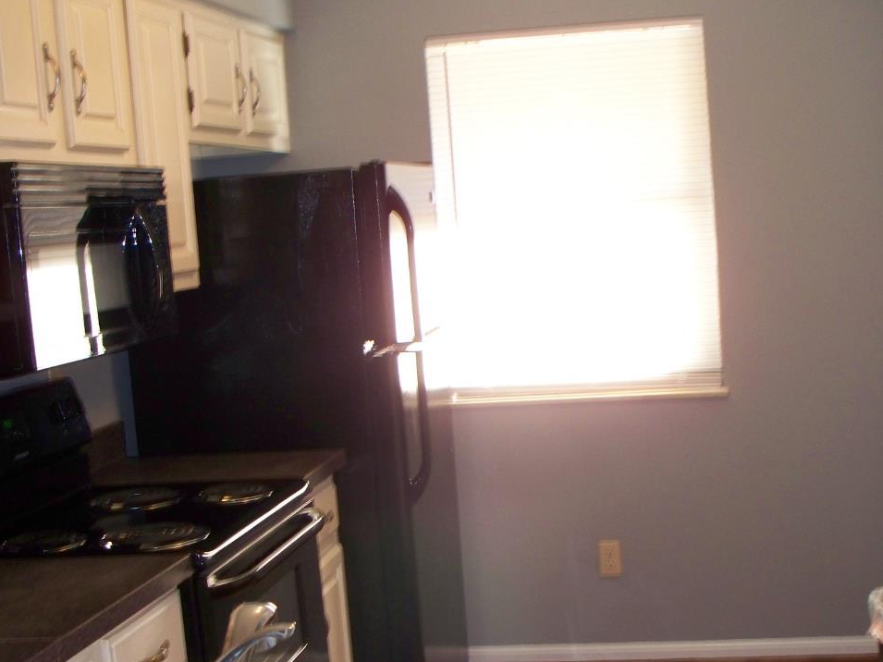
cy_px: 434
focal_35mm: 55
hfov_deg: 34.9
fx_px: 1403
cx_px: 489
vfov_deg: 26.4
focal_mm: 7.54
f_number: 2.8
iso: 200
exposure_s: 1/30
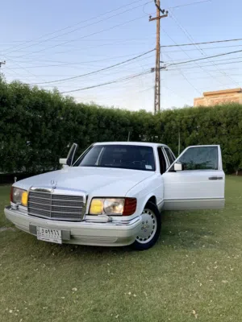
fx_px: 242
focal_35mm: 26
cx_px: 121
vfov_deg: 67.3
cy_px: 161
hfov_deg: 53.1
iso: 50
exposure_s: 1/599
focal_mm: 5.1
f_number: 1.6
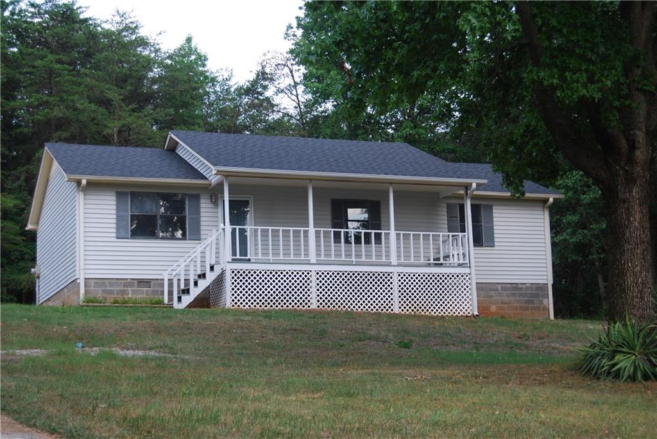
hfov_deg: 31.9
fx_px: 1150
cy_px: 220
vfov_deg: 21.6
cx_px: 328
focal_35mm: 63
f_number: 5.6
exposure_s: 1/125
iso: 140
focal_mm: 42
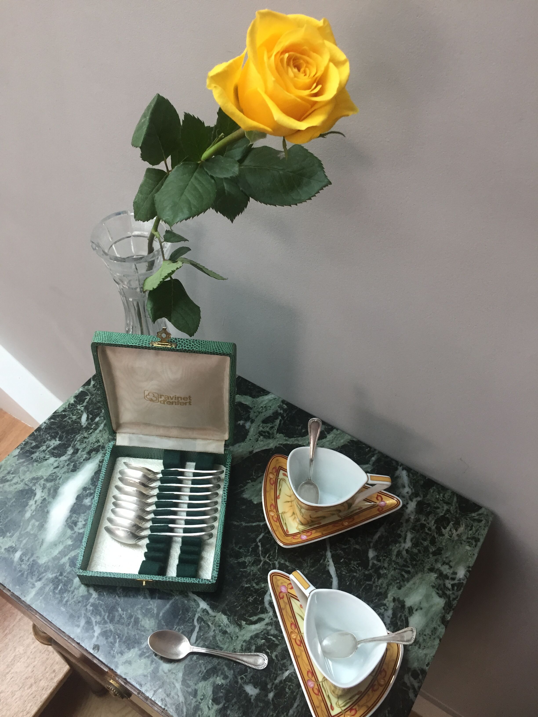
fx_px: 601
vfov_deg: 61.7
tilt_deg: -50.5
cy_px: 358
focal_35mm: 29
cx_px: 269
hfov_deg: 48.2
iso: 125
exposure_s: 1/33
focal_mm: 4.15
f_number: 2.2
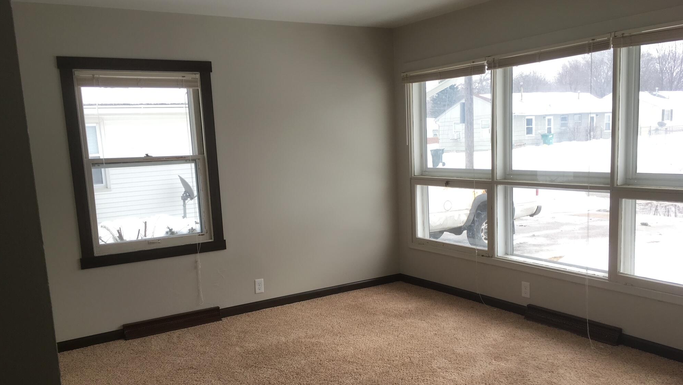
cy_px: 232
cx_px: 343
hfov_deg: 61.0
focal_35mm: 32
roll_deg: +2.8
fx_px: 580
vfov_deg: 36.6
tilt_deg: -10.6
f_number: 2.2
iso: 25
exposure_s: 1/382
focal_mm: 4.15
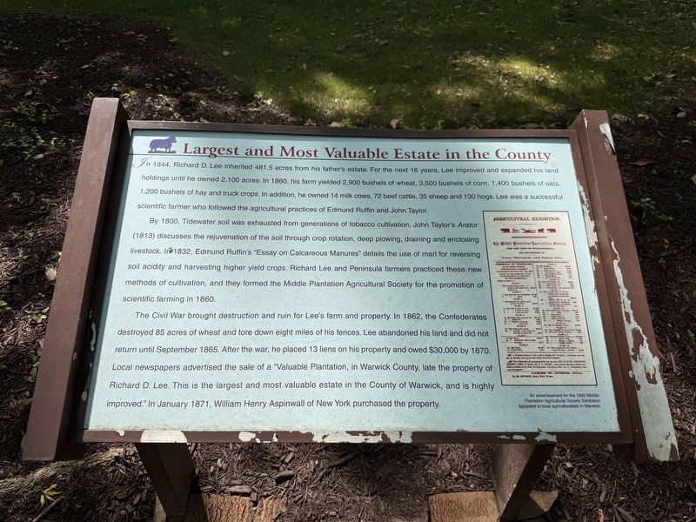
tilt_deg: -40.7
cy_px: 261
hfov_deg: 71.6
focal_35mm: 24
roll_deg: -1.9
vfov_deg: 56.8
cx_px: 348
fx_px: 483
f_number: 1.78
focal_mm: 6.76
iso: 80
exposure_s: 1/2801
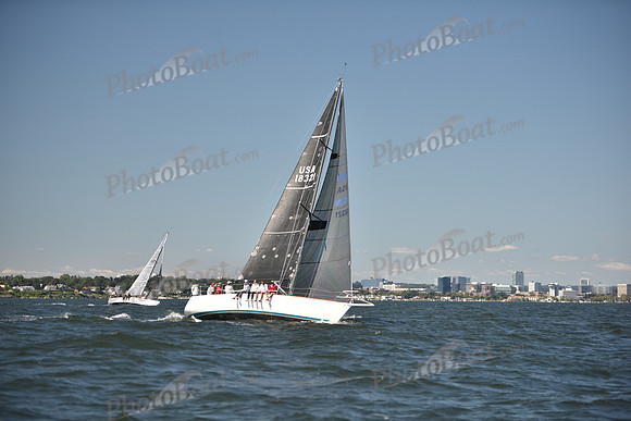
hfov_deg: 20.8
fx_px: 1718
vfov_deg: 14.0
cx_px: 316
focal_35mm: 98
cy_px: 210
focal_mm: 98
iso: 250
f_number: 2.8
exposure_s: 1/1600
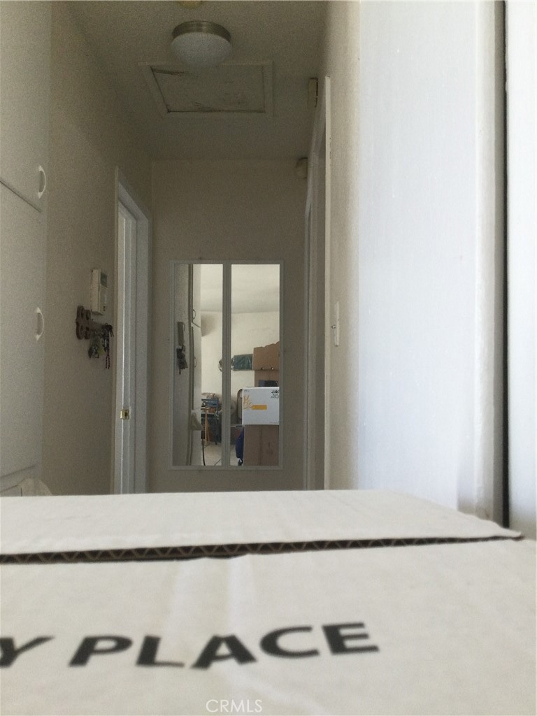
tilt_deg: +0.8
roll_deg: +1.4
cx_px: 268
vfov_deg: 58.4
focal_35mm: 31
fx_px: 641
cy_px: 358
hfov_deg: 45.4
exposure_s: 1/30
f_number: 2.4
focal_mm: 3.3
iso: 40
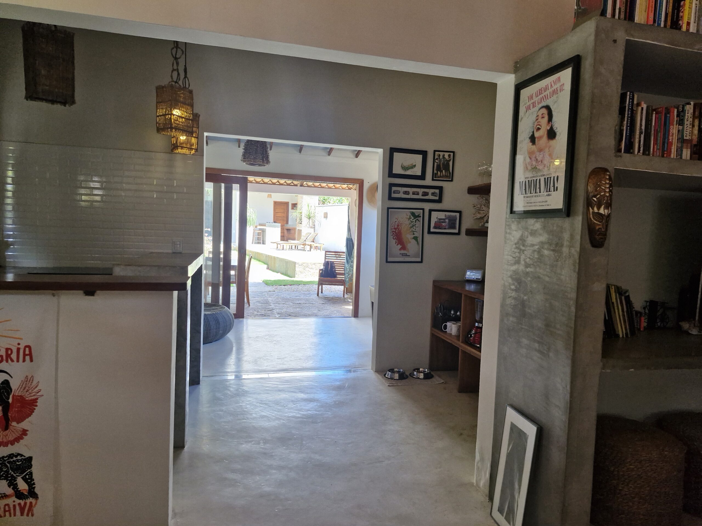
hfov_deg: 73.9
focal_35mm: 23
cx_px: 351
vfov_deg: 58.9
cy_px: 263
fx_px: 466
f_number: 1.8
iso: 250
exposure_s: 1/180
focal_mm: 5.54
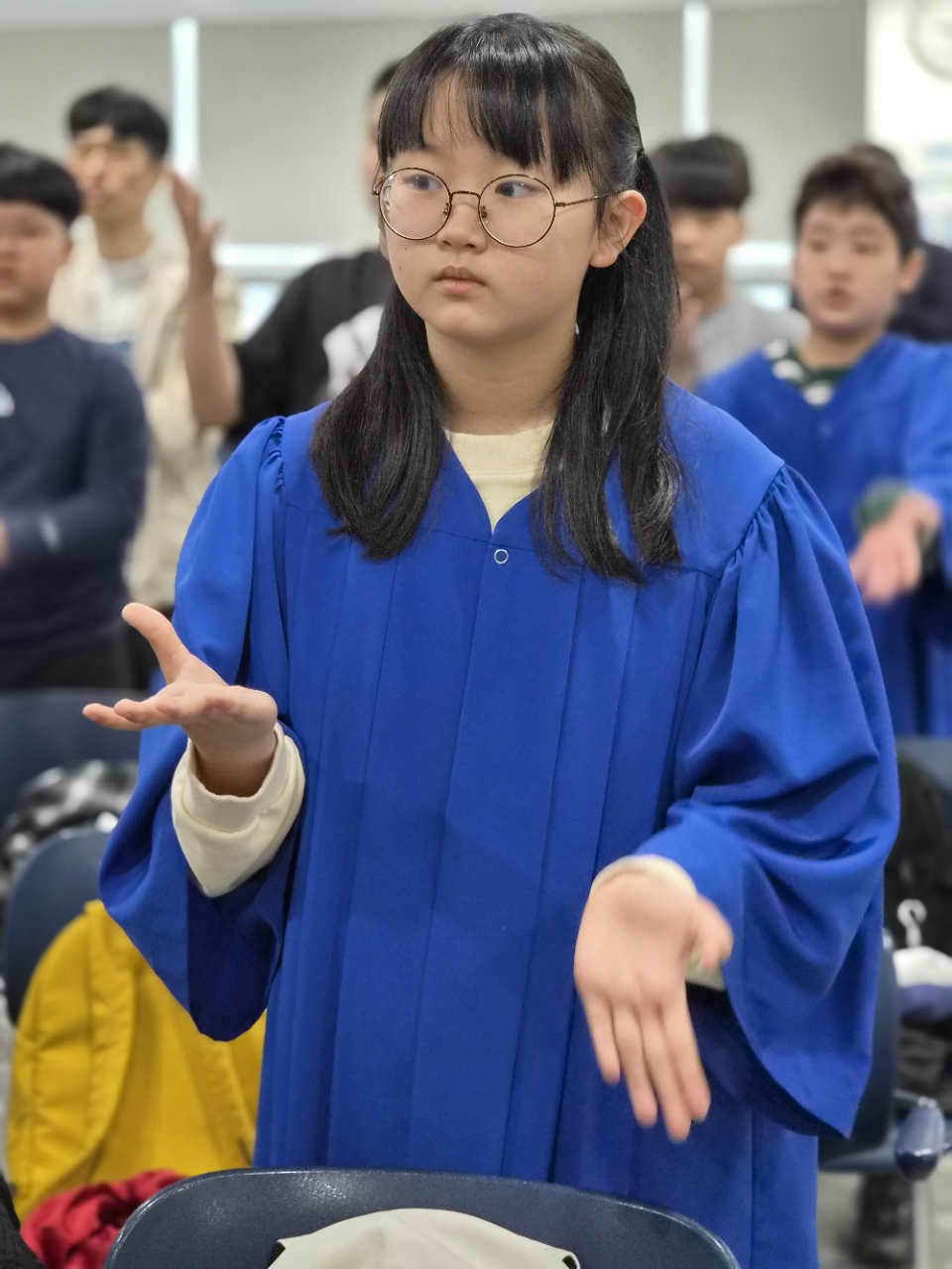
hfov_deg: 21.3
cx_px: 476
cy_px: 634
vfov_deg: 28.2
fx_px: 2530
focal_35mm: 69
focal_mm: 7
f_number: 2.4
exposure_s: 1/60
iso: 320
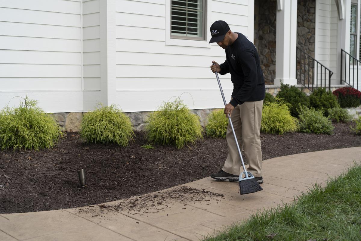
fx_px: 551
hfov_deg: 36.2
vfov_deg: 24.6
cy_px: 120
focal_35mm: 55
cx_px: 180
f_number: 3.2
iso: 250
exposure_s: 1/1600
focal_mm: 55
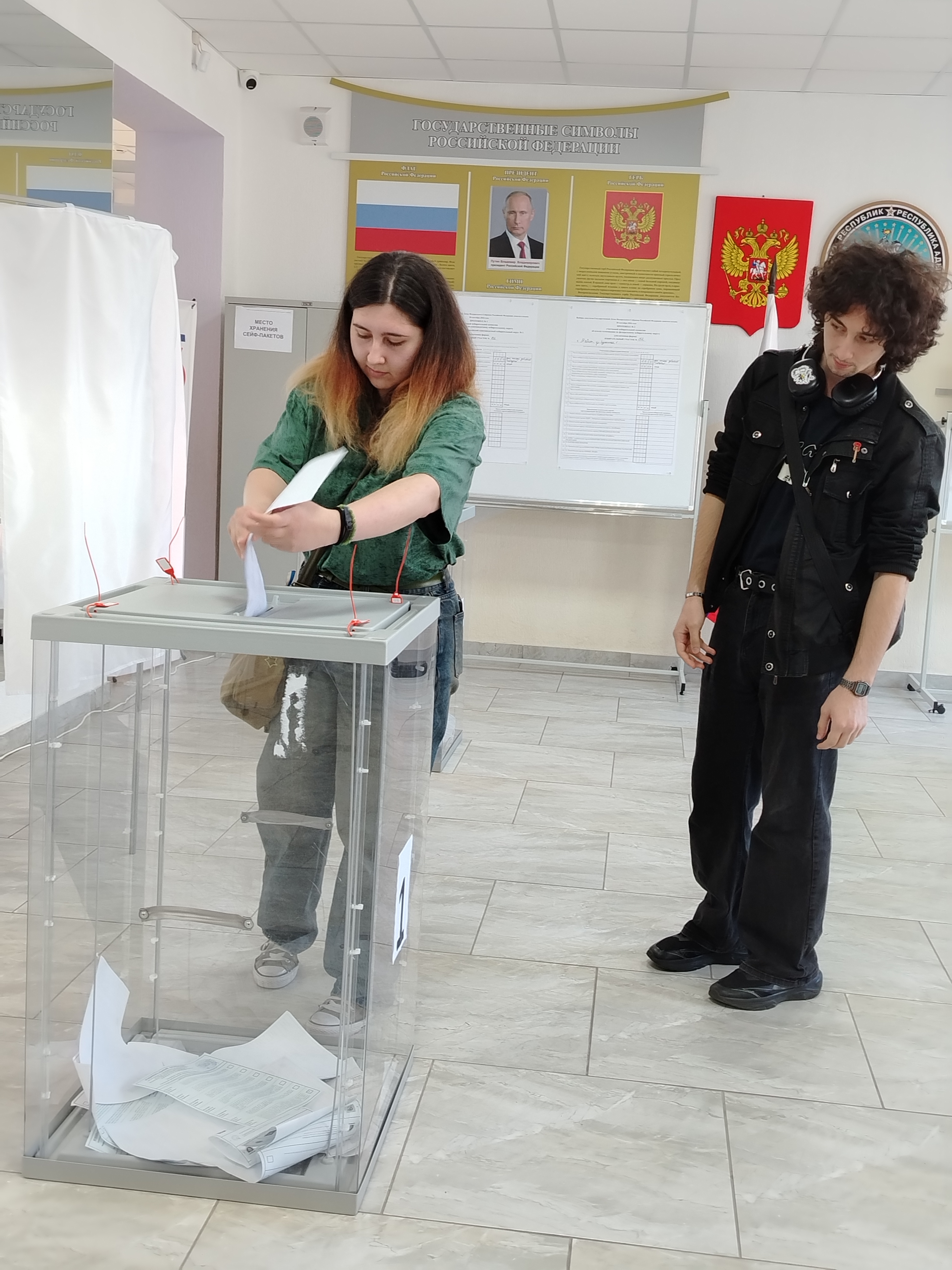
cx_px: 476
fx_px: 1430
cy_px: 635
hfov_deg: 36.8
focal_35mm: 39
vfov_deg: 47.9
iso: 497
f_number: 1.75
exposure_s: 1/50
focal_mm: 5.25
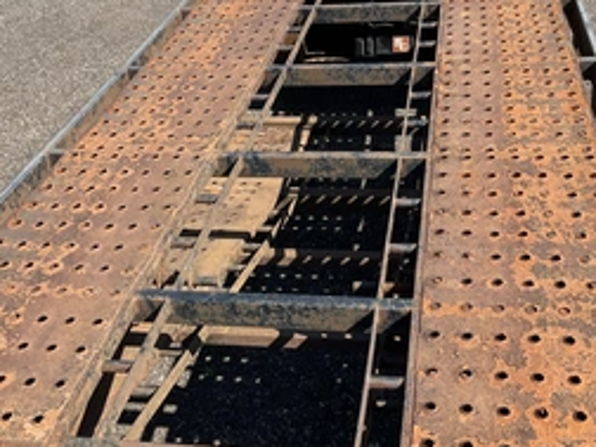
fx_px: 792
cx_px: 322
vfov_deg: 31.5
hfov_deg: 41.2
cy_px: 194
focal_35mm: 46
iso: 25
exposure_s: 1/842
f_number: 1.8
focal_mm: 3
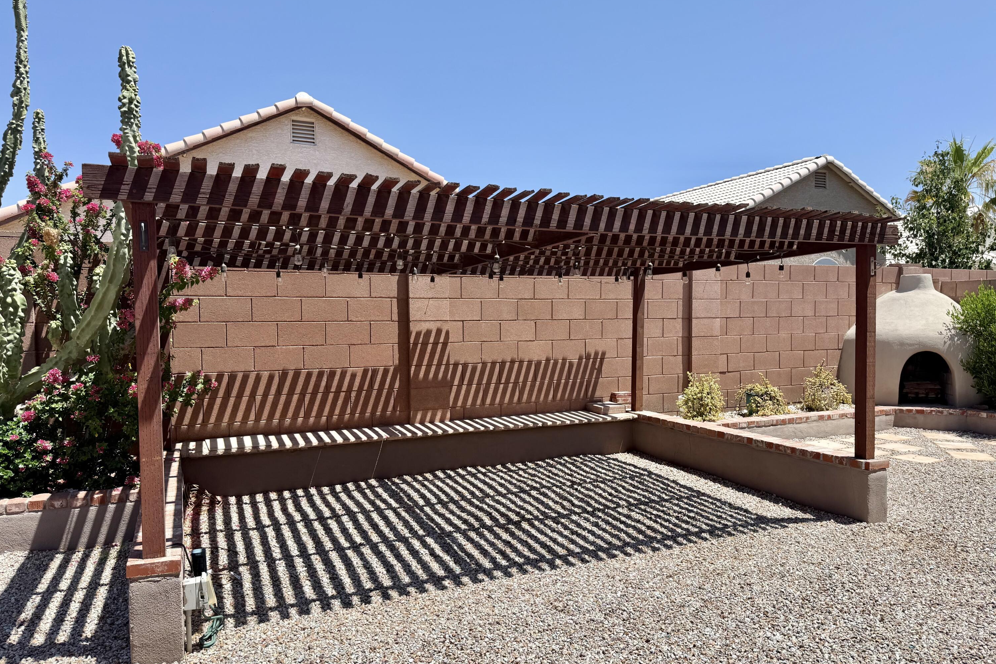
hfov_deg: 71.5
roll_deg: +0.5
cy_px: 343
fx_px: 692
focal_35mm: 25
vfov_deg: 51.3
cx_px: 498
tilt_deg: -1.8
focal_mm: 6.76
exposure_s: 1/4167
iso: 80
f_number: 1.78
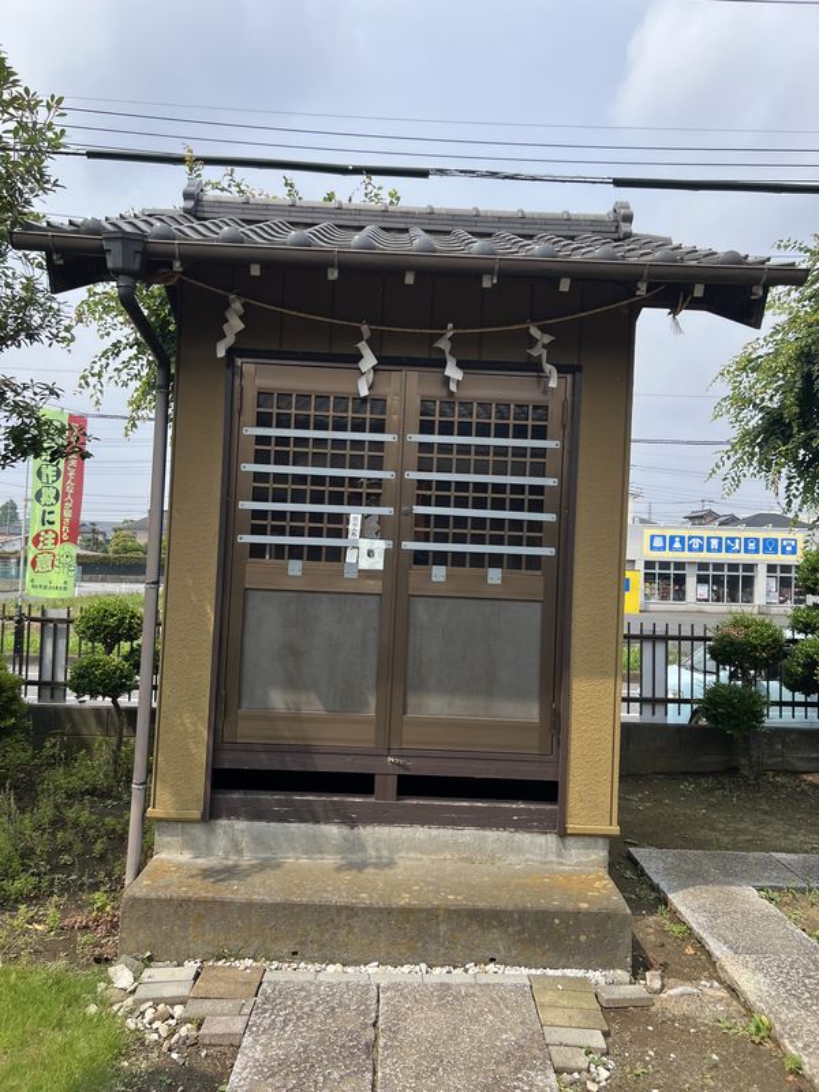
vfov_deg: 67.3
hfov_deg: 53.1
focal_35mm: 26
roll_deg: -2.7
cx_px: 410
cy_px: 546
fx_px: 820
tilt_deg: +1.7
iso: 50
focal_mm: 5.7
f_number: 1.5
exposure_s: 1/3460
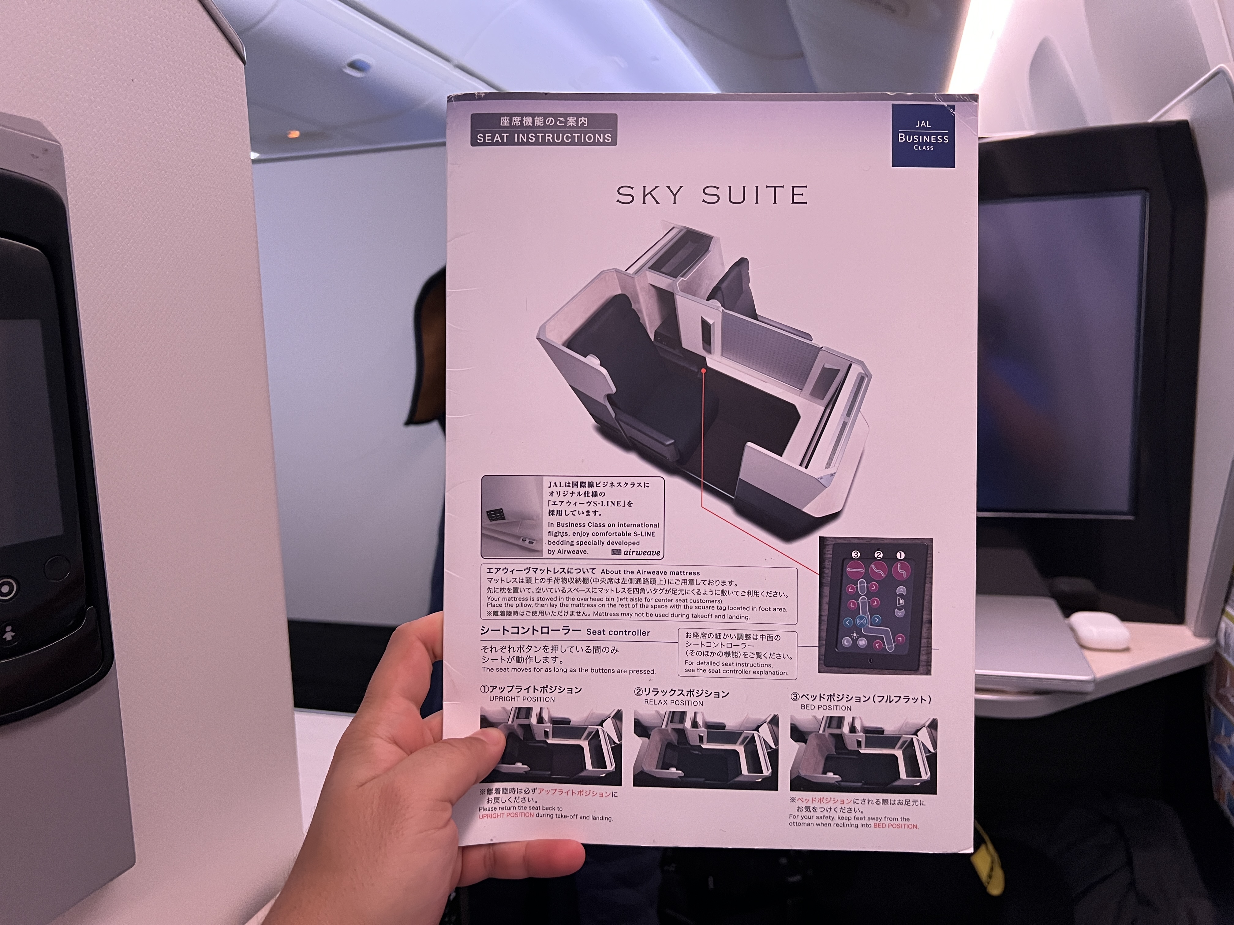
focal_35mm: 26
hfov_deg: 67.3
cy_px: 462
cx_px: 617
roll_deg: +1.2
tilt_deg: -4.7
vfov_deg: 53.1
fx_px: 927
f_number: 1.5
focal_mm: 5.7
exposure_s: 1/54
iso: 250
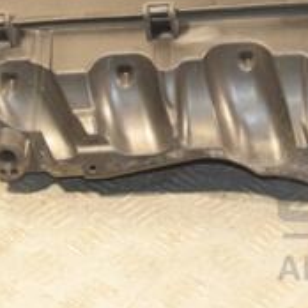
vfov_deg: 12.9
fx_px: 1329
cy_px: -41
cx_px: 244
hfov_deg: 13.2
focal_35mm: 132
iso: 800
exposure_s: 1/125
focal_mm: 30
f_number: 5
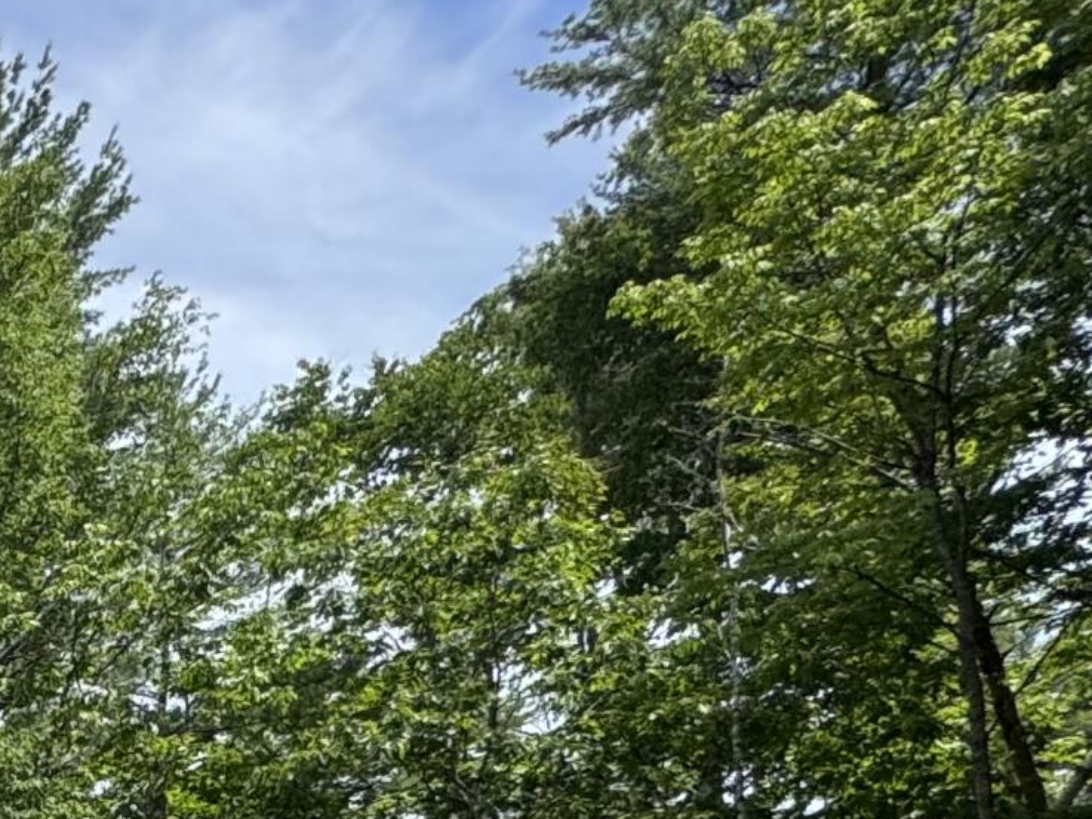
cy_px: 1394
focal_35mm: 57
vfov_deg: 20.1
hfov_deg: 20.8
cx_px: -951
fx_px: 1798
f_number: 2.2
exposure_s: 1/1048
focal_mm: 2.22
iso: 50
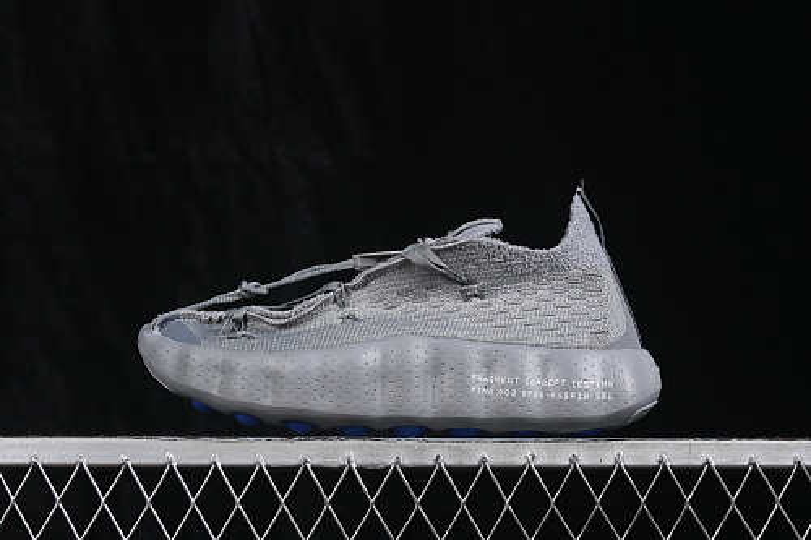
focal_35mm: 75
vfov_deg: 18.2
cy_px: 270
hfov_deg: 27.0
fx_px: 1689
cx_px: 406
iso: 160
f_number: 7.1
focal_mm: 50
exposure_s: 1/80
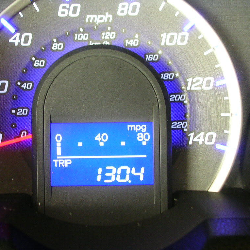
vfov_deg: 29.6
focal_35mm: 58
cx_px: 85
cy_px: 125
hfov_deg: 29.4
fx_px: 474
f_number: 3.1
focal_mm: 7.5
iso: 100
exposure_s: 1/5.3
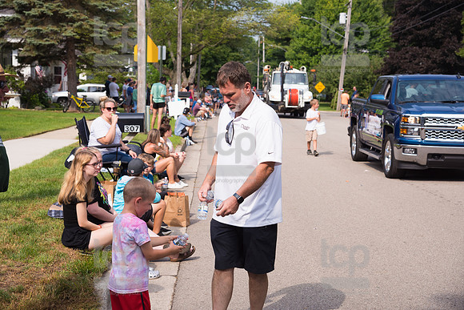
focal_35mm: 70
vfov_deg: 19.5
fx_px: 902
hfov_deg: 28.8
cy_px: 155
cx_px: 232
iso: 100
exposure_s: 1/500
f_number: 6.3
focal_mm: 70
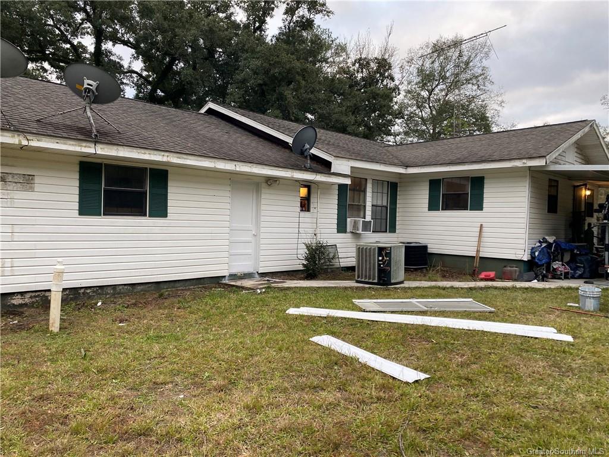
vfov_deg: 53.1
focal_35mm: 26
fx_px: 457
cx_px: 304
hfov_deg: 67.3
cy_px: 228
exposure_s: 1/121
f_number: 1.8
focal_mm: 4.25
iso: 80
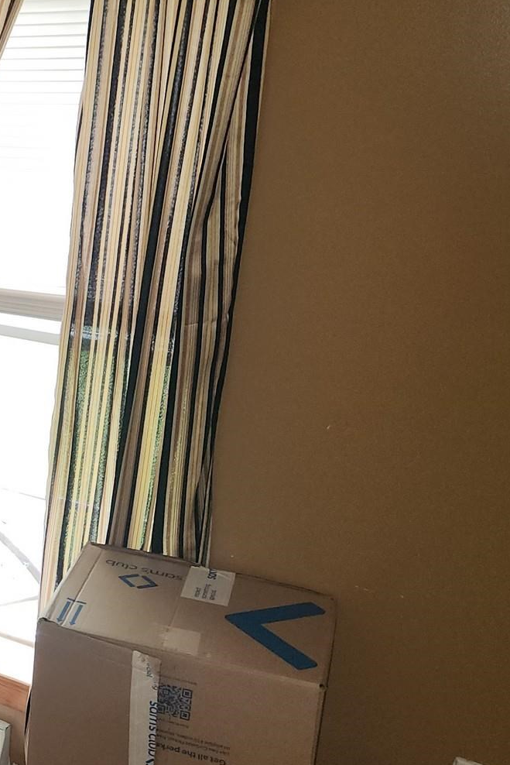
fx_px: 1168
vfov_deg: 36.2
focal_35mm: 55
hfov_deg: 21.4
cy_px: 367
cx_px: -216
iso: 100
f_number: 1.8
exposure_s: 1/30
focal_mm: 5.4
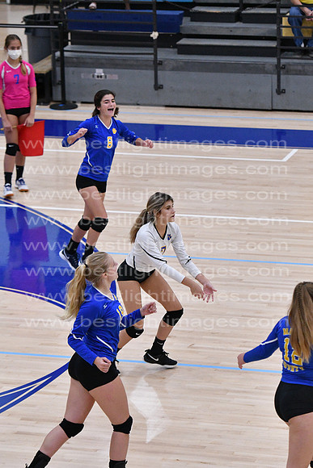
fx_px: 2268
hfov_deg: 7.9
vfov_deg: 11.8
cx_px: 156
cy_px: 234
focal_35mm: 174
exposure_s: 1/1250
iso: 6400
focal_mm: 116
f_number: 3.2
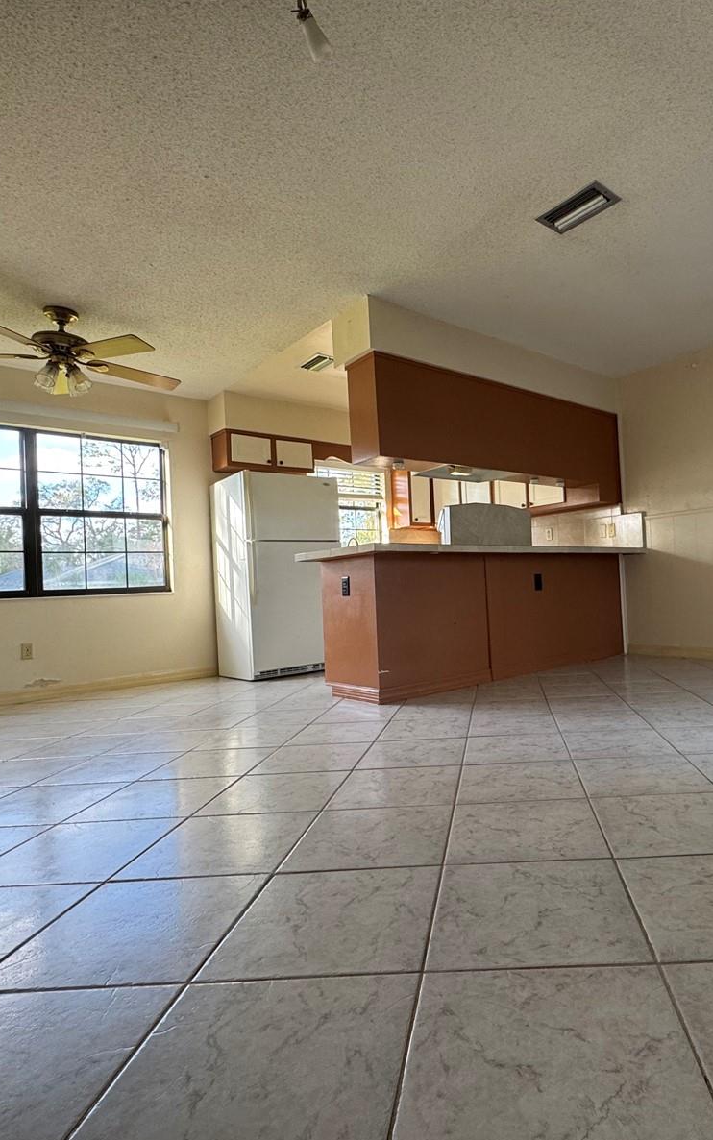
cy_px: 570
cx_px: 492
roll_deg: +3.5
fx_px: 622
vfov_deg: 85.1
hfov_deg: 57.9
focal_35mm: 20
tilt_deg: +1.1
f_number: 2.2
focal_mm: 2.22
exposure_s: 1/99
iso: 160
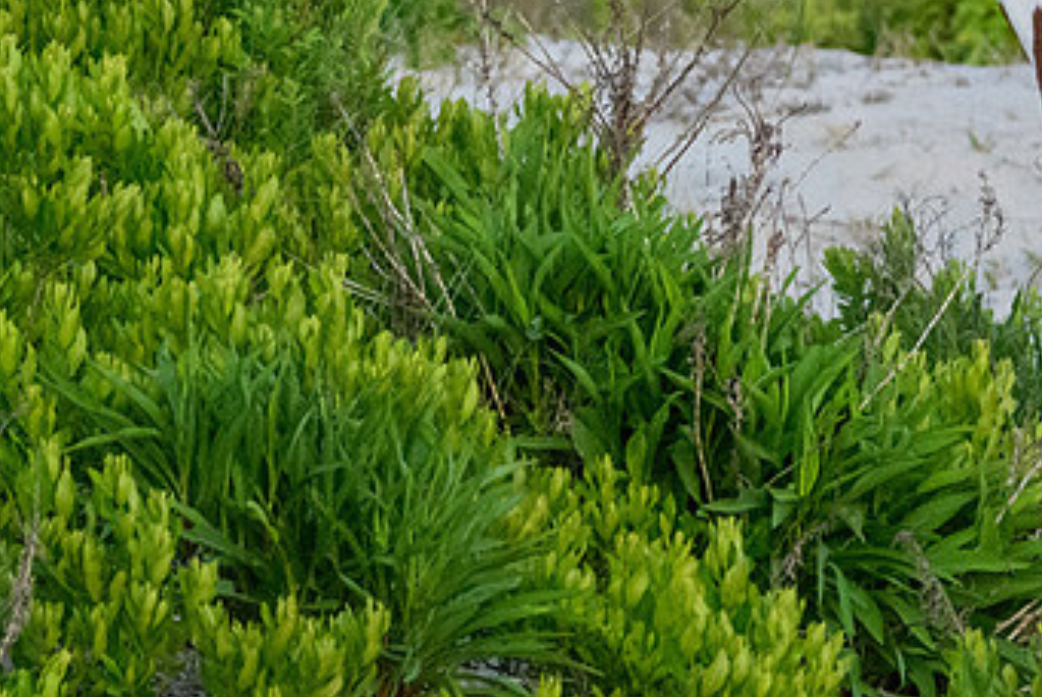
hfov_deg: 2.8
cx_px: 1305
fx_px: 21494
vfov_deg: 1.9
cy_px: 125
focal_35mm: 742
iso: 5000
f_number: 5.6
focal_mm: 230
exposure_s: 1/800
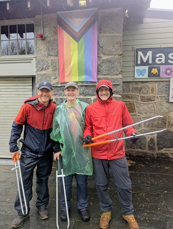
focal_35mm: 24
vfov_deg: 71.4
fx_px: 159
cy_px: 114
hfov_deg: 57.1
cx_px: 86
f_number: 1.85
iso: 34
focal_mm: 6.81
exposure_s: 1/228
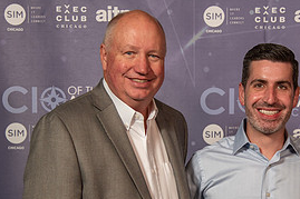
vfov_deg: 11.5
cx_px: 209
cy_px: 172
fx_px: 983
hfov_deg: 17.3
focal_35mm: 118
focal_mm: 50
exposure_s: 1/125
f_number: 4
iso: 400
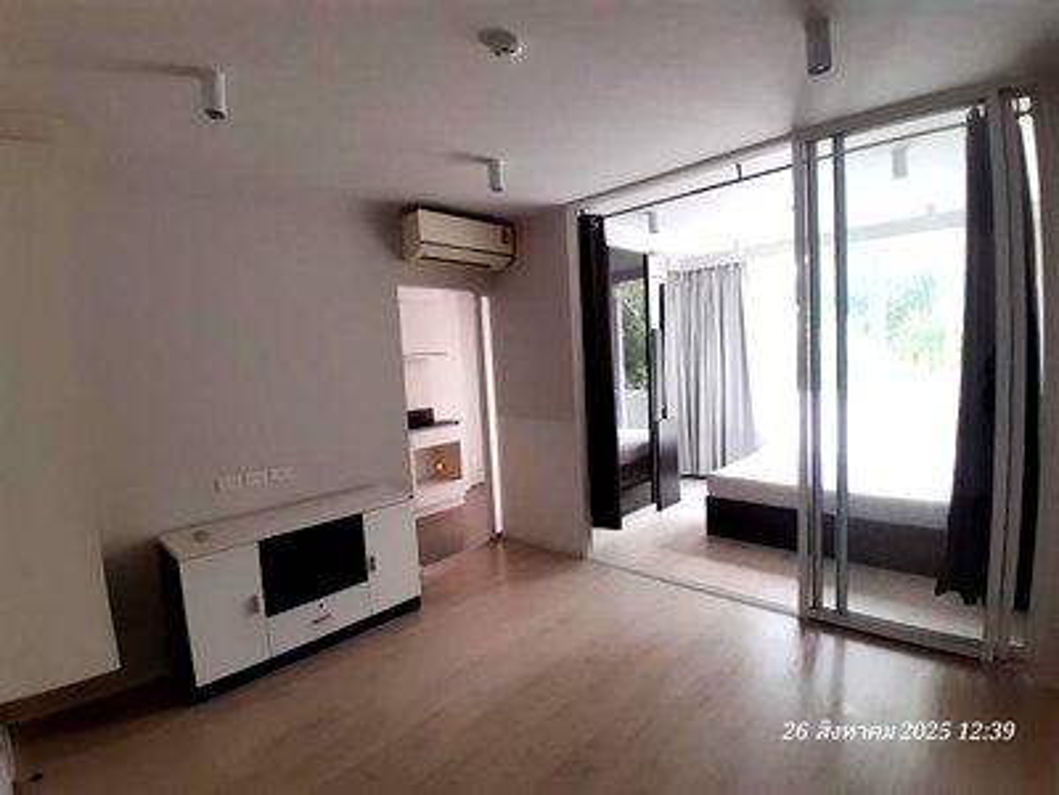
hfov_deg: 91.0
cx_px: 530
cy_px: 398
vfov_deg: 74.7
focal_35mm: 17
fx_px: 520
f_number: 2.2
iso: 200
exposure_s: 1/25
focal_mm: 1.46
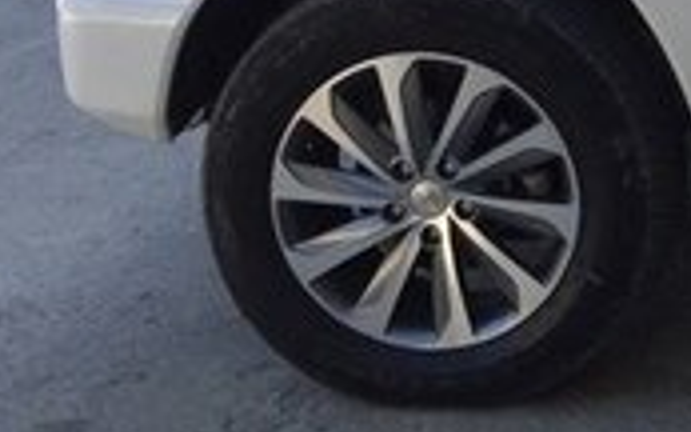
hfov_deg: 15.3
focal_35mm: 117
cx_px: 1266
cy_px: -218
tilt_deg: -10.7
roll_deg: -3.2
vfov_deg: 10.8
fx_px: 2203
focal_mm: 4.15
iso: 32
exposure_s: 1/214
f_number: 2.2
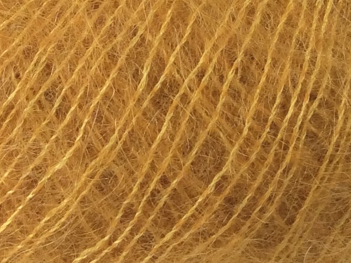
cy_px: 69
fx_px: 487
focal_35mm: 48
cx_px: 172
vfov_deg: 29.8
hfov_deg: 39.7
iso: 40
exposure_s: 1/100
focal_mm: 3.3
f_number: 2.4
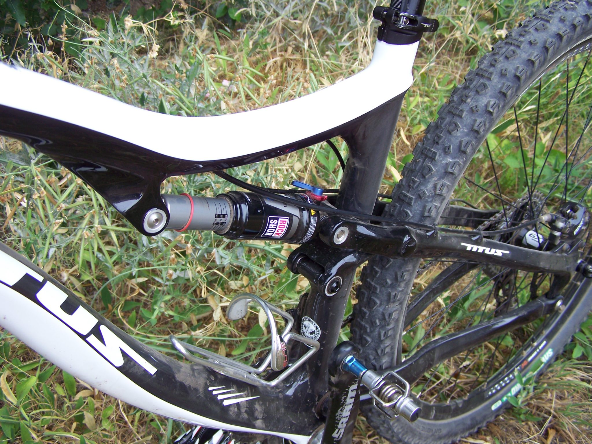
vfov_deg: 37.7
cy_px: 222
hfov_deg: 49.0
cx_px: 296
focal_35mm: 38
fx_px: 650
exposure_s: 1/50
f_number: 2.8
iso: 64
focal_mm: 6.3
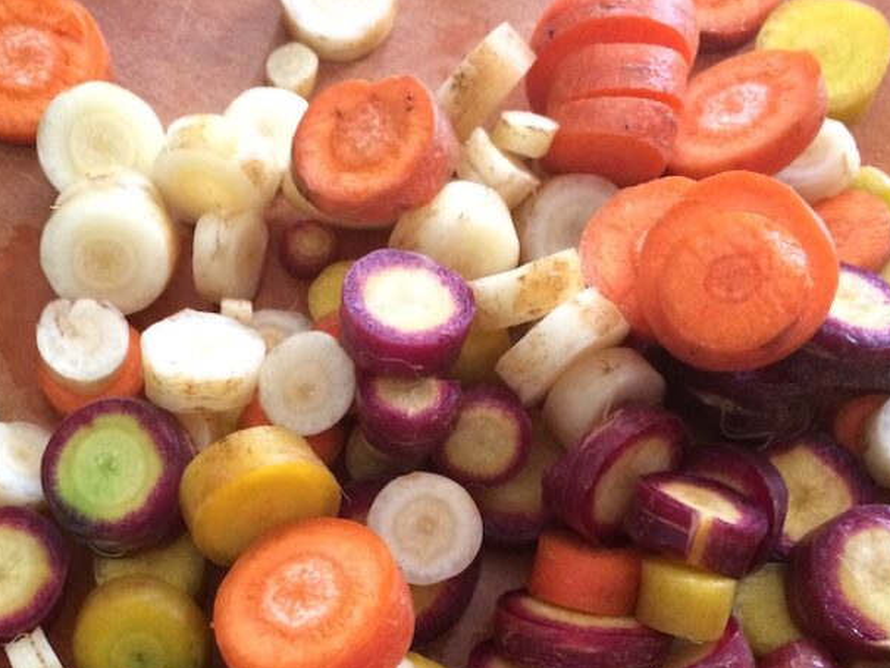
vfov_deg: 28.9
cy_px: 559
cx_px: 320
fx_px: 1260
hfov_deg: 38.6
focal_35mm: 49
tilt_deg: -75.0
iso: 320
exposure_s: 1/24
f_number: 2.2
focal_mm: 4.15
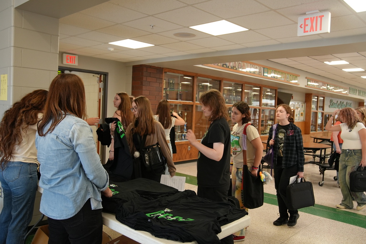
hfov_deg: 61.9
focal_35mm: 30
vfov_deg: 43.7
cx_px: 183
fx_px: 305
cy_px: 122
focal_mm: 30
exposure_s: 1/160
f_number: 4
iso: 2000
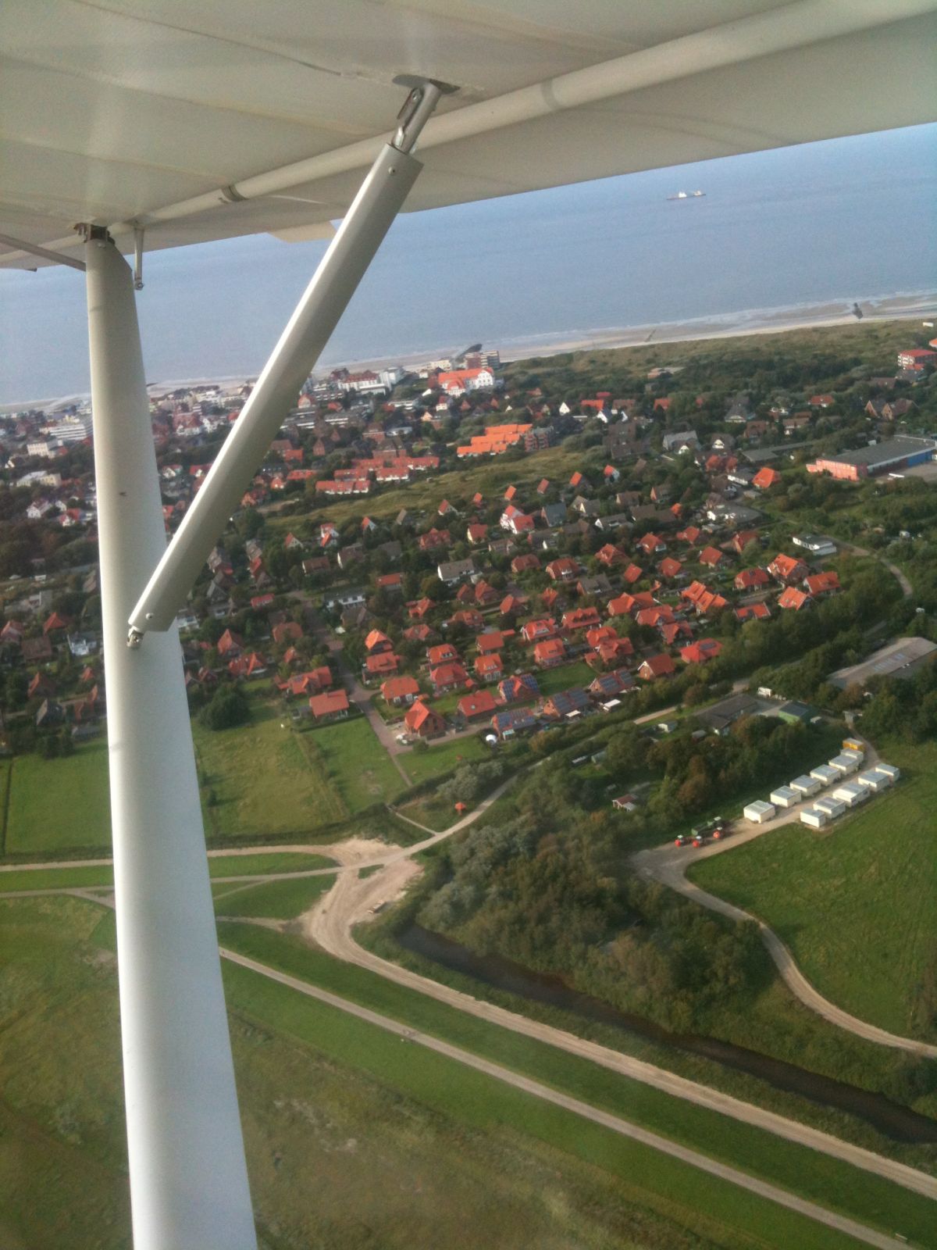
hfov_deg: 40.7
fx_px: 1263
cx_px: 468
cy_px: 625
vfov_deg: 52.6
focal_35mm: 35
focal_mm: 3.85
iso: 64
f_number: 2.8
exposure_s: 1/435
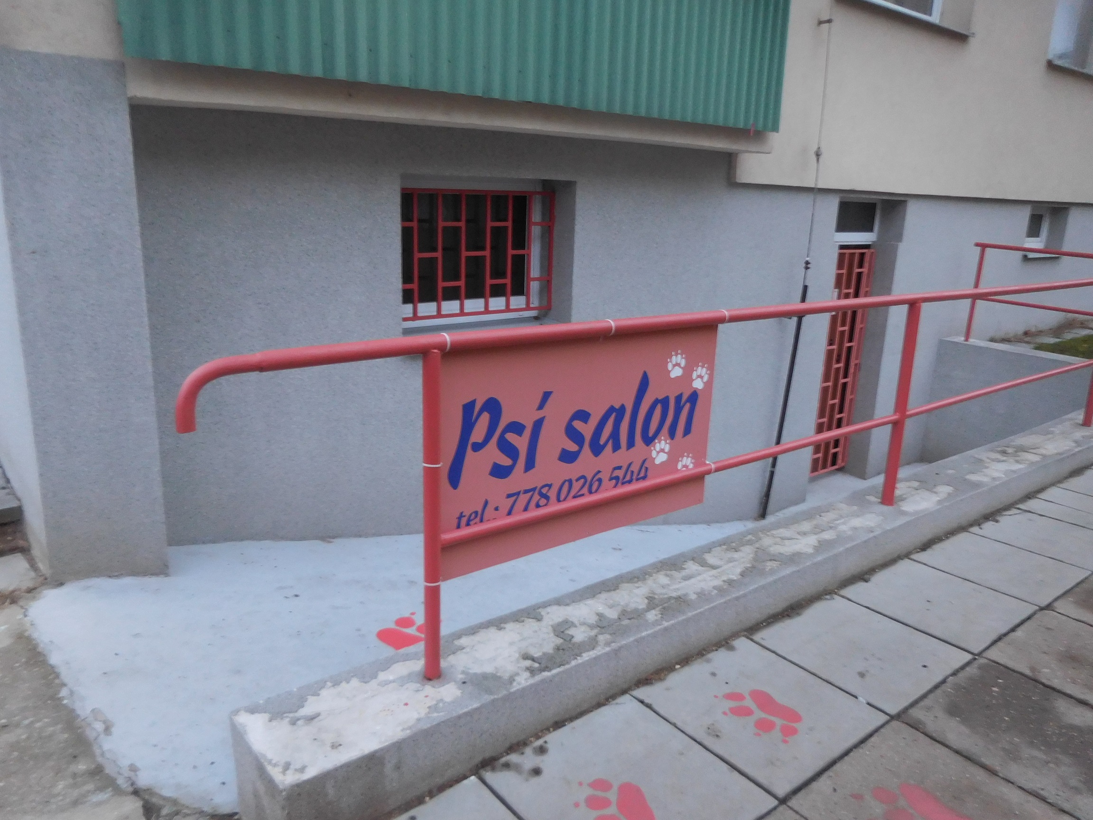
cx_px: 546
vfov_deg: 54.9
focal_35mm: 25
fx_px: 789
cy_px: 410
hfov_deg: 69.4
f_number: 3.3
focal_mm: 4.5
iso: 280
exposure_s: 1/30
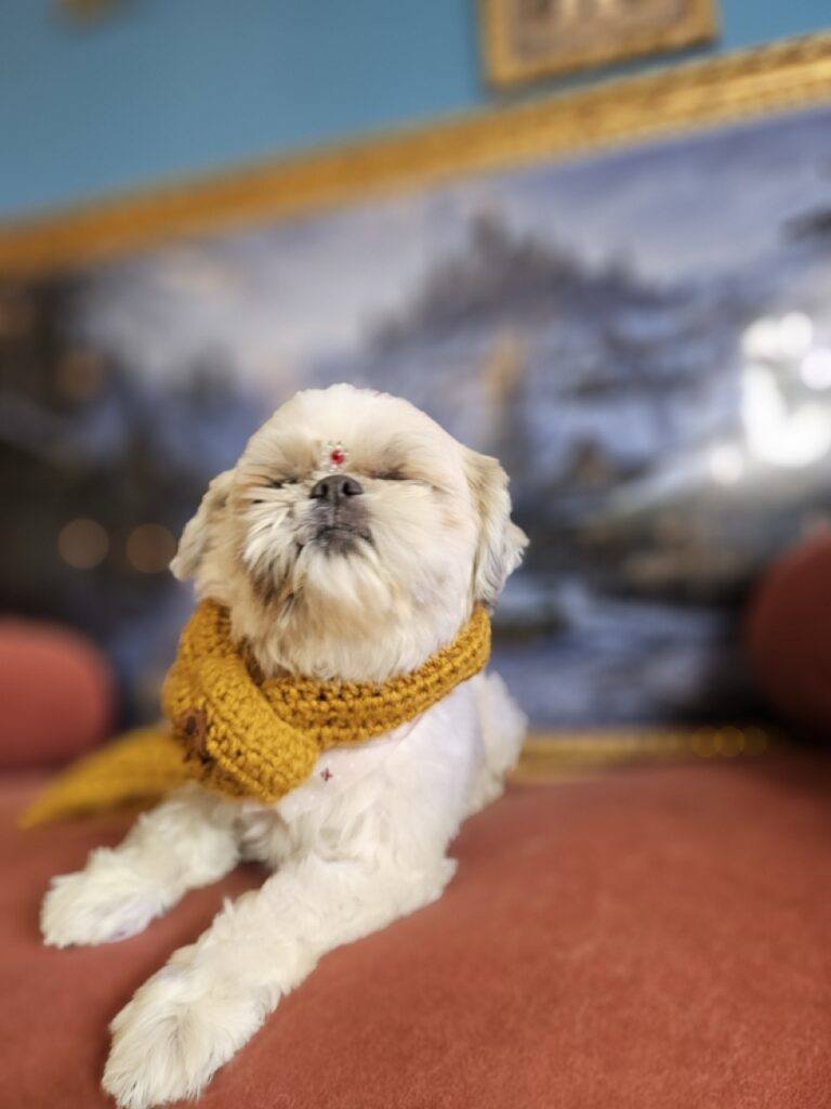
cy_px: 554
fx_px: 736
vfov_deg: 73.9
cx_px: 416
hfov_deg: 58.9
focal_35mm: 23
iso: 125
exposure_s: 1/120
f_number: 1.8
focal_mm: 5.4
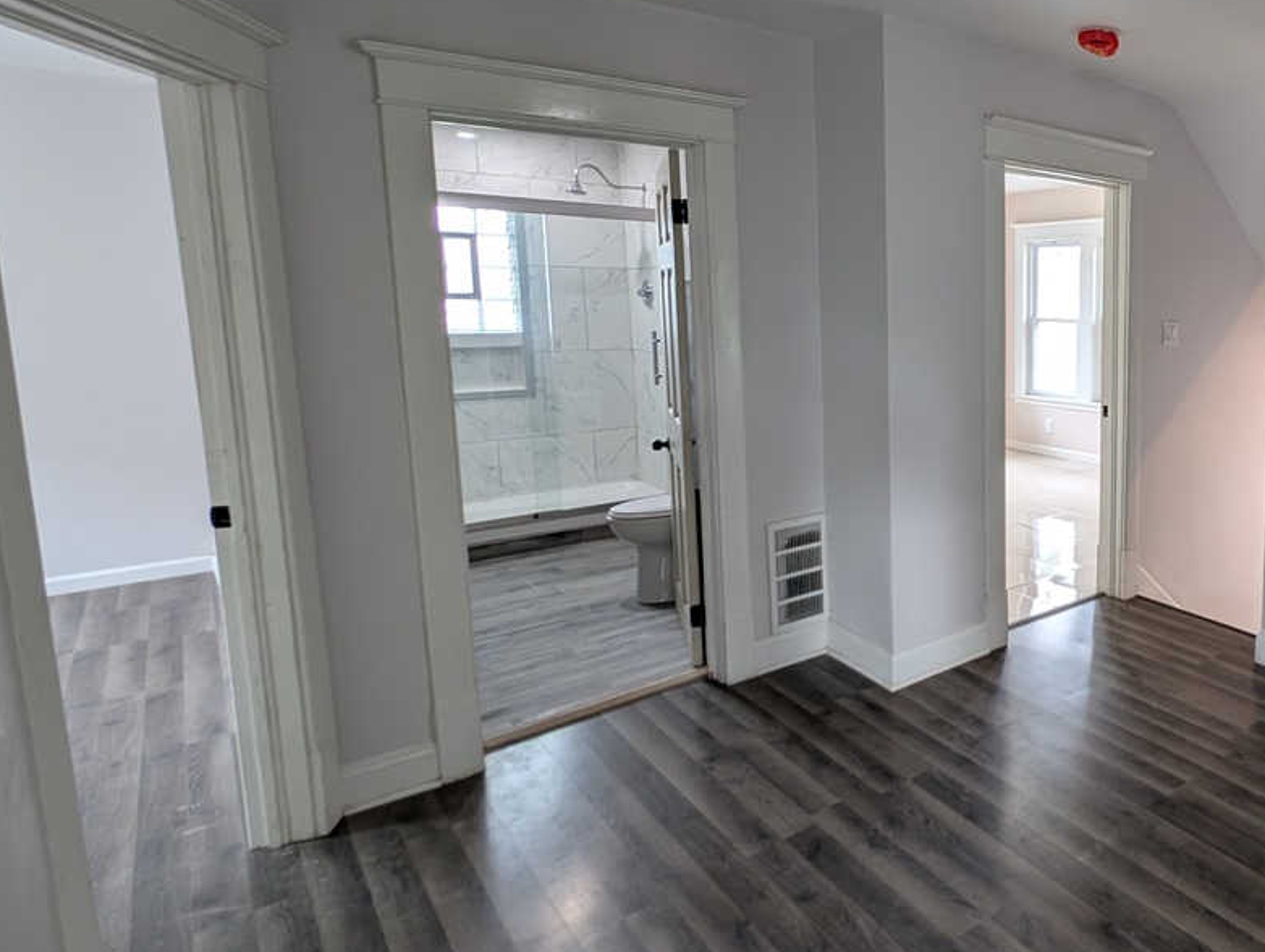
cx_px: 1064
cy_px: 409
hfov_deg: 66.9
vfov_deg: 61.0
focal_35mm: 22
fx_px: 805
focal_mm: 2.23
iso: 44
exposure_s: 1/30
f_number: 1.95
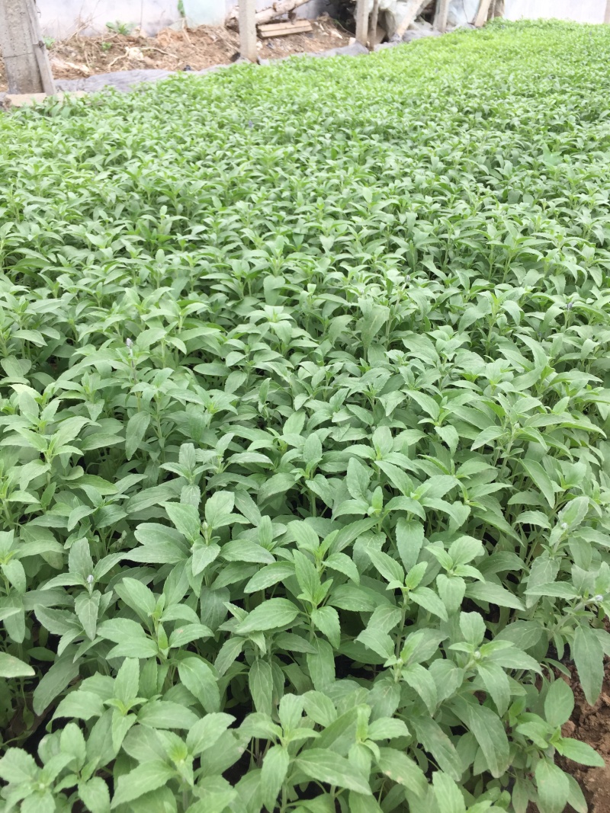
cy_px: 406
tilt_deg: -30.5
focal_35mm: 29
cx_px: 305
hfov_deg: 48.2
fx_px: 682
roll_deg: -1.0
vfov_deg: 61.7
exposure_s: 1/321
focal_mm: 4.15
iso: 32
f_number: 2.2
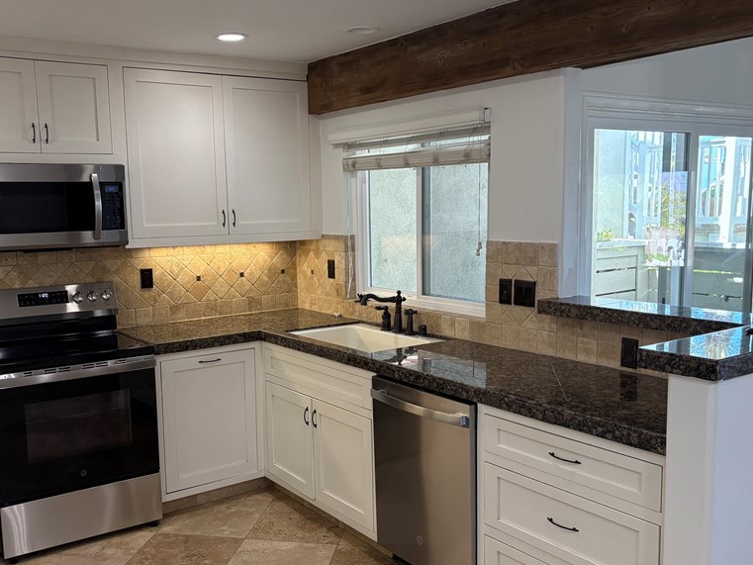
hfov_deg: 52.5
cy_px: 306
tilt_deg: -7.1
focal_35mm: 35
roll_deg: +2.2
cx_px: 332
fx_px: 761
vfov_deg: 40.7
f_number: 1.6
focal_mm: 5.96
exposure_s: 1/120
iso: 160
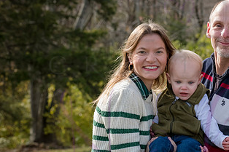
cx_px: 183
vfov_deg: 8.1
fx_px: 1081
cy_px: 101
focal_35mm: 170
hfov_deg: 12.0
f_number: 7.1
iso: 400
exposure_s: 1/500
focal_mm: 92
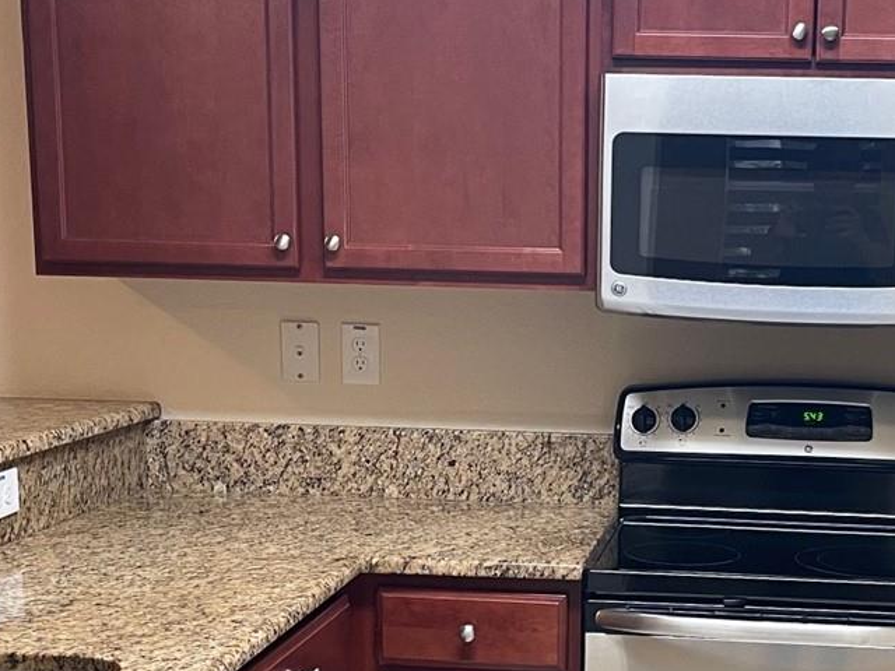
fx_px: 1681
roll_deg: -1.5
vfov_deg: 22.2
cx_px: 657
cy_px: 563
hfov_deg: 29.4
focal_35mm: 65
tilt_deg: -10.5
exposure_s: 1/60
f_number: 1.6
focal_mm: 5.1
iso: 250
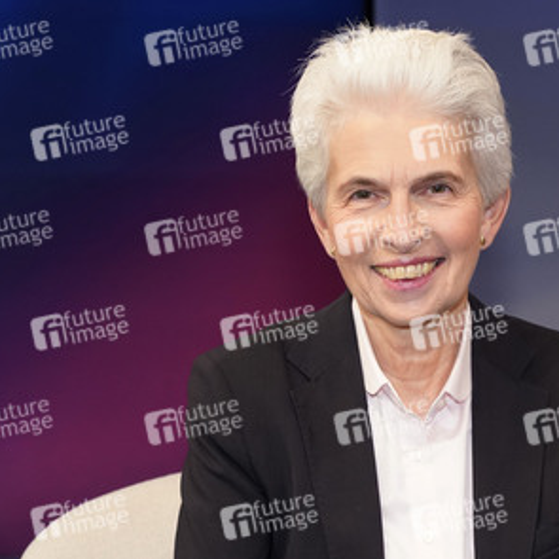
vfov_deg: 23.4
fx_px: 1352
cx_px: 408
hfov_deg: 23.2
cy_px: 280
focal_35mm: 74
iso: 2000
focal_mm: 57
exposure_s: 1/125
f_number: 5.6
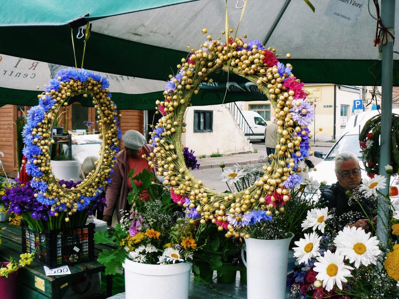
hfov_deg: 51.4
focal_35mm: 36
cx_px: 200
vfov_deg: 39.7
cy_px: 150
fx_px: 415
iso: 100
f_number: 3.6
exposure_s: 1/125
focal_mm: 6
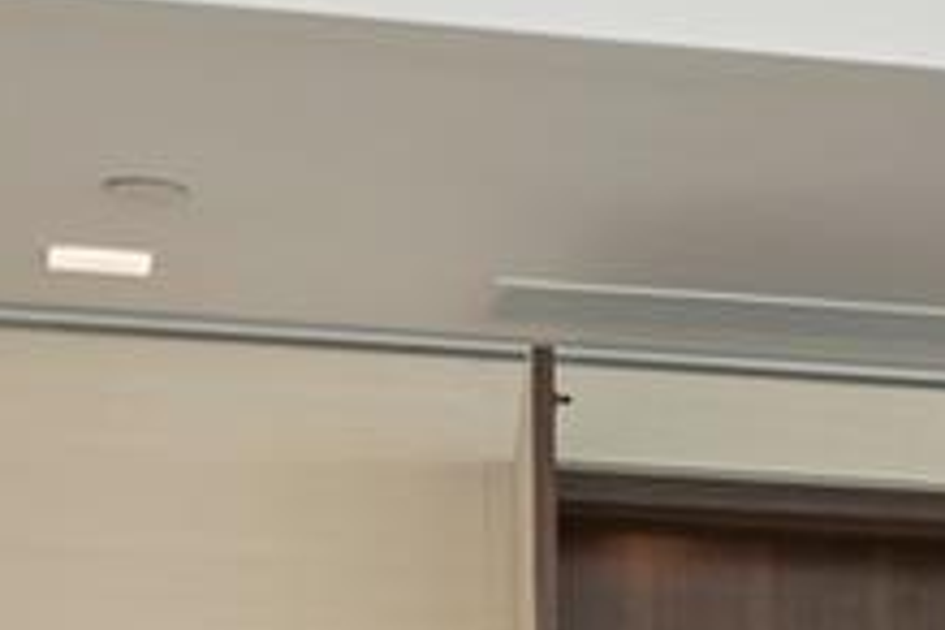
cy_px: 1312
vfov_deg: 7.5
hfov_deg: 11.2
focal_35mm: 175
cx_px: 1480
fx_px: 4593
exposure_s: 1/3
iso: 100
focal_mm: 24
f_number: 9
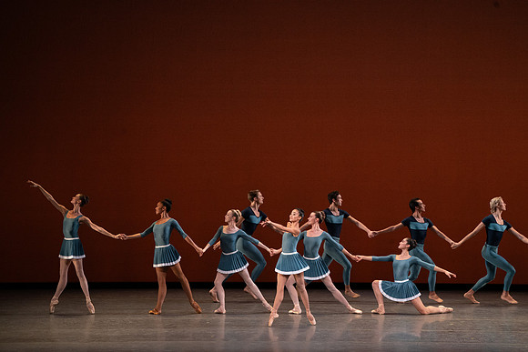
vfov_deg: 7.4
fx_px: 2714
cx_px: 264
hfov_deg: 11.1
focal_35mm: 185
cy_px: 176
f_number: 9
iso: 5000
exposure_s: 1/400
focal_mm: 185
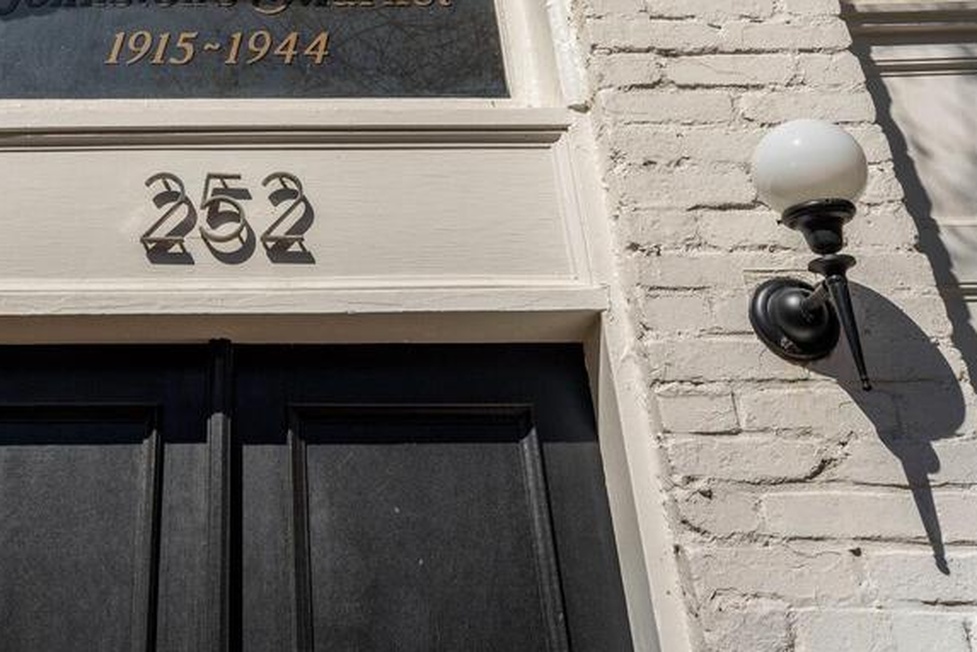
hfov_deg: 65.8
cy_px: 90
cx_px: 211
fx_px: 678
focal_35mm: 25
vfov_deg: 47.1
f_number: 8
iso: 400
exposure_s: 1/1000
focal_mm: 14
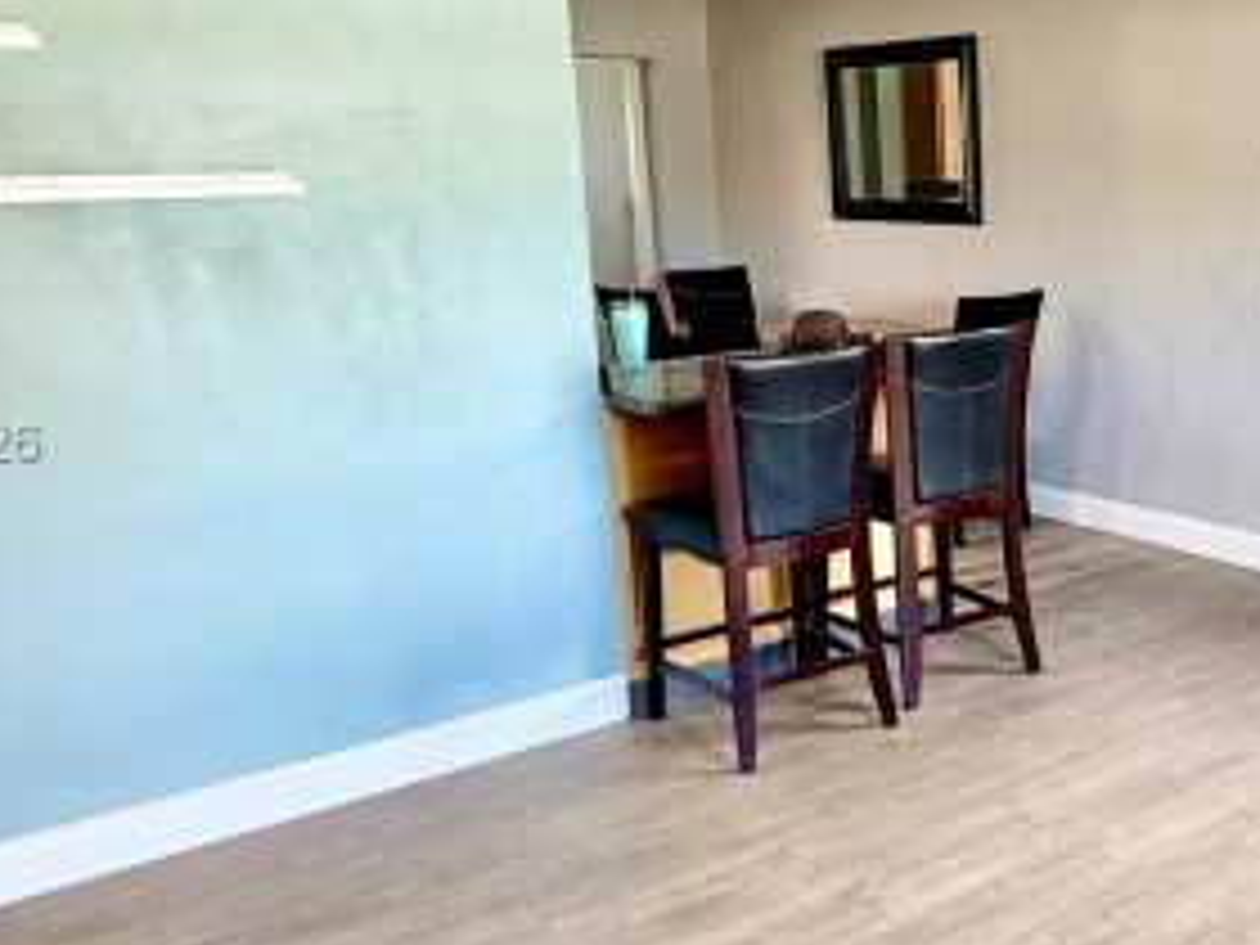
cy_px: 446
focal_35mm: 40
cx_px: 1138
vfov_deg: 35.9
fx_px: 1456
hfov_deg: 42.8
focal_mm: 2.22
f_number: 2.2
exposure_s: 1/60
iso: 400
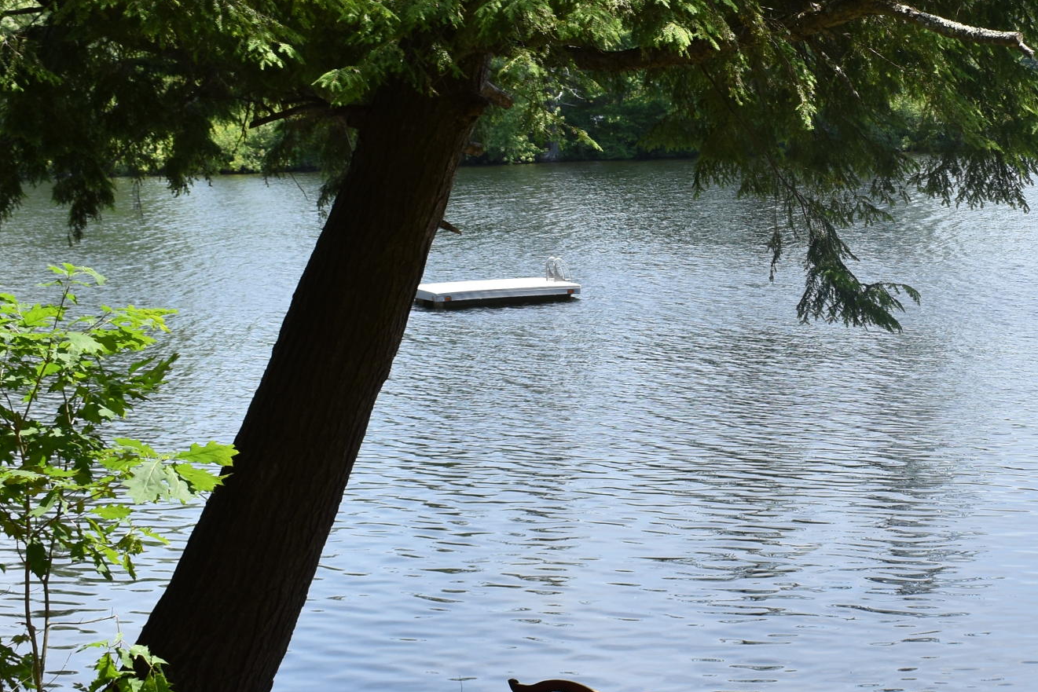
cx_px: 926
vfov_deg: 16.0
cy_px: 279
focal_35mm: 85
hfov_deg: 23.3
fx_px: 2455
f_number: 8
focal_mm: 25
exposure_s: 1/250
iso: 160
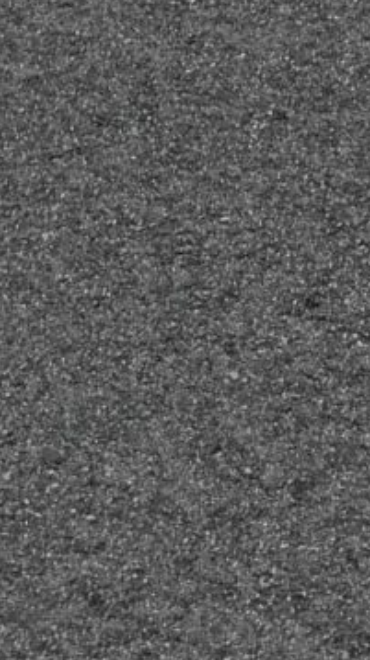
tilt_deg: -5.0
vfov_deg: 8.4
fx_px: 3266
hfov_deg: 6.5
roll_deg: +0.2
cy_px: -1663
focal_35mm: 187
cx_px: 87
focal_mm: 6.76
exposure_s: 1/1949
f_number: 1.78
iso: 80
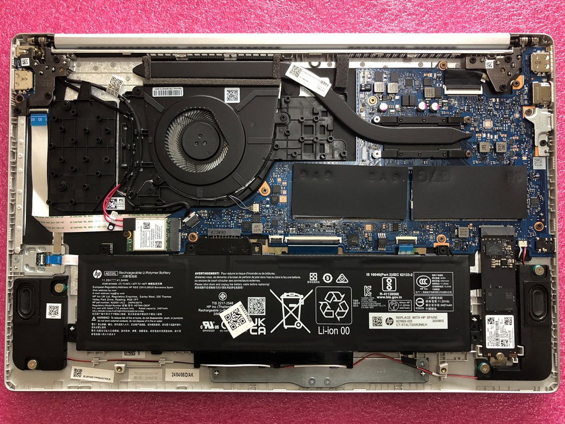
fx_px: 457
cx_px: 282
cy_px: 212
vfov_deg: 49.7
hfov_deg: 63.4
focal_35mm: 28
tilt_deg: -86.6
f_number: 1.8
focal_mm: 3.99
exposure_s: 1/33
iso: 40
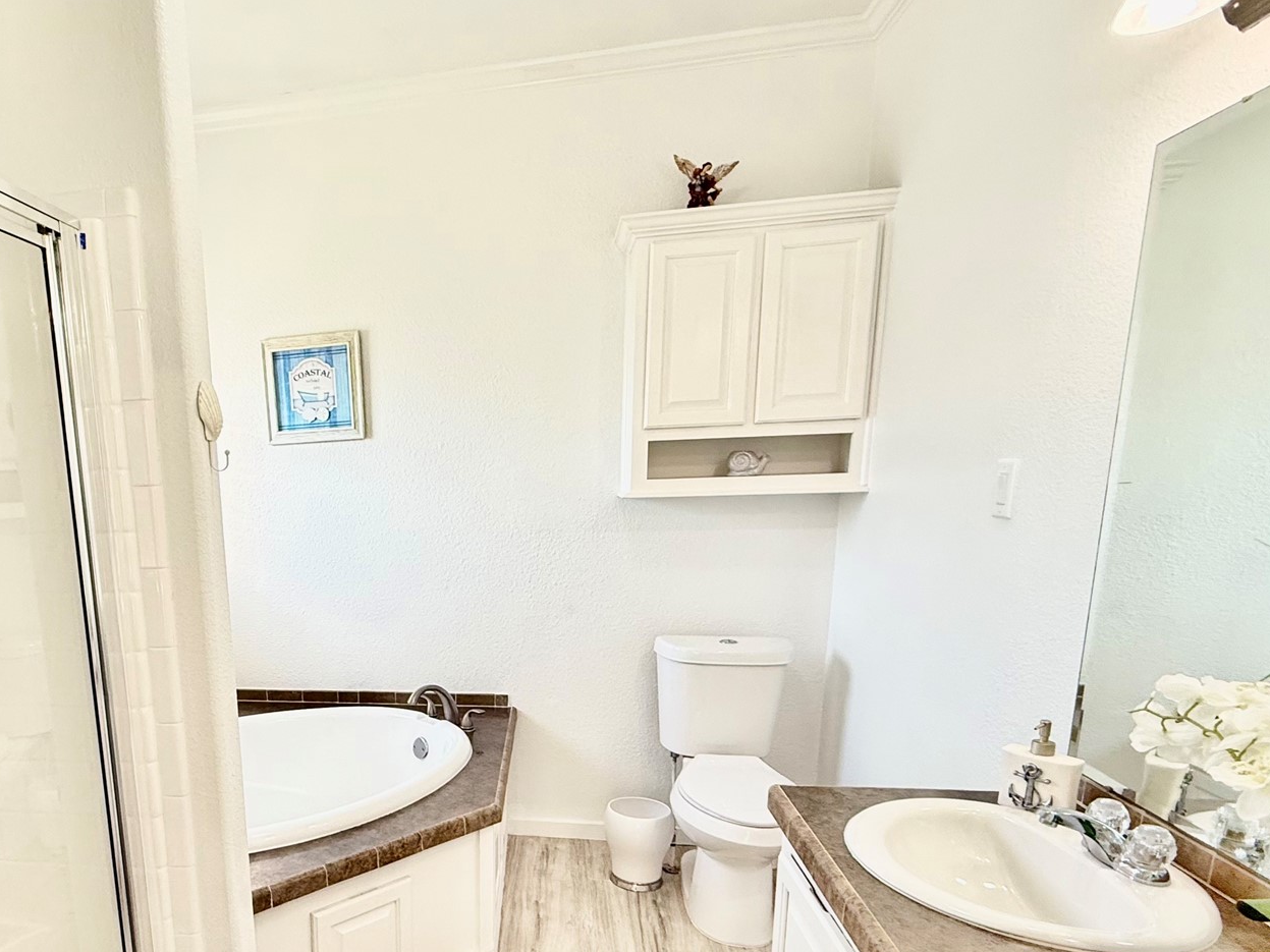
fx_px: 844
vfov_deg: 57.3
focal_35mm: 23
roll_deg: +2.5
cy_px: 651
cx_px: 372
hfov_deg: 70.6
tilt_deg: -12.0
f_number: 2.2
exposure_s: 1/120
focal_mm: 2.22
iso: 250
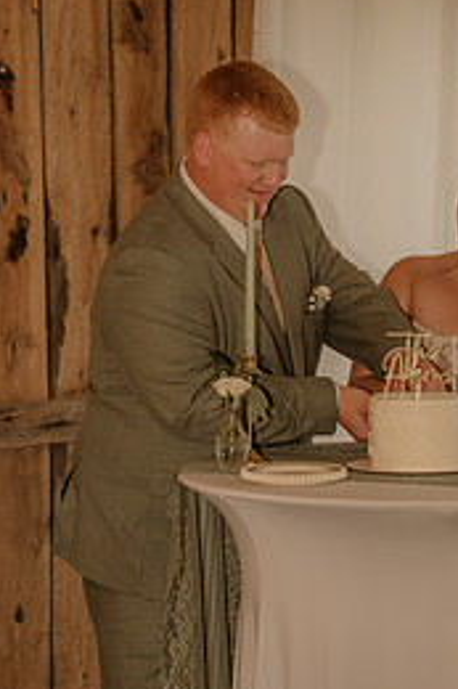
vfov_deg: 16.9
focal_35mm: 121
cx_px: 308
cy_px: 307
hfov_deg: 11.3
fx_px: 2312
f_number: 3.2
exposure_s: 1/200
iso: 500
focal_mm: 70
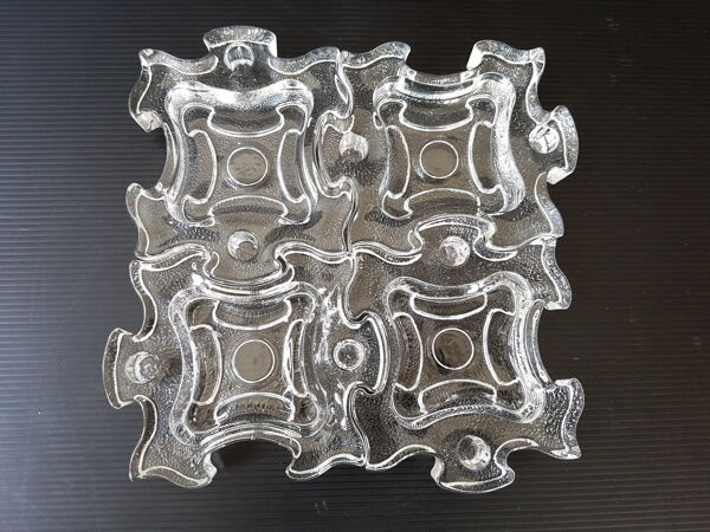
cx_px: 355
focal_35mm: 26
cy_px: 266
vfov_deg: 53.1
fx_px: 533
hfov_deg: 67.3
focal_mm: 4.2
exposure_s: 1/50
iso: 200
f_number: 1.7
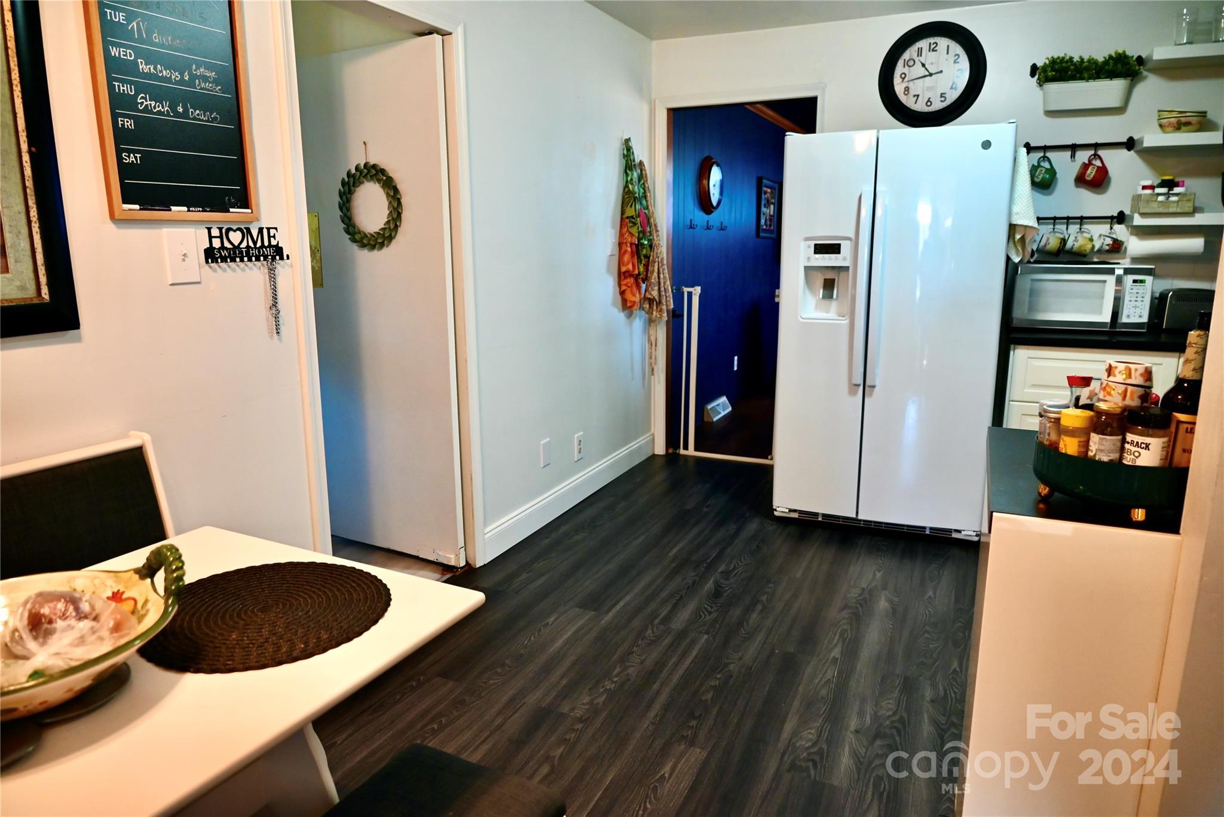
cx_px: 612
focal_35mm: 24
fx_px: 816
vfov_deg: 53.1
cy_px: 408
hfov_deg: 73.7
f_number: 4
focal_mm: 24
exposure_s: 1/125
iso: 2000
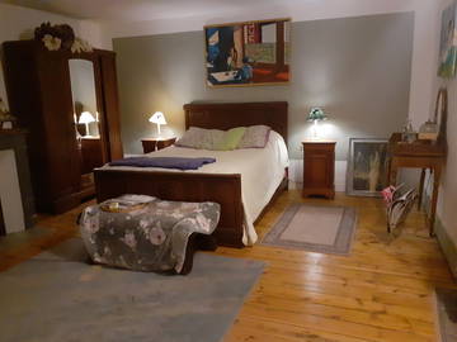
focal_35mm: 27
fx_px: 356
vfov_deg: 51.4
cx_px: 228
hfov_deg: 65.3
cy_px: 171
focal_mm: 3.6
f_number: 1.9
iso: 640
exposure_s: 1/20
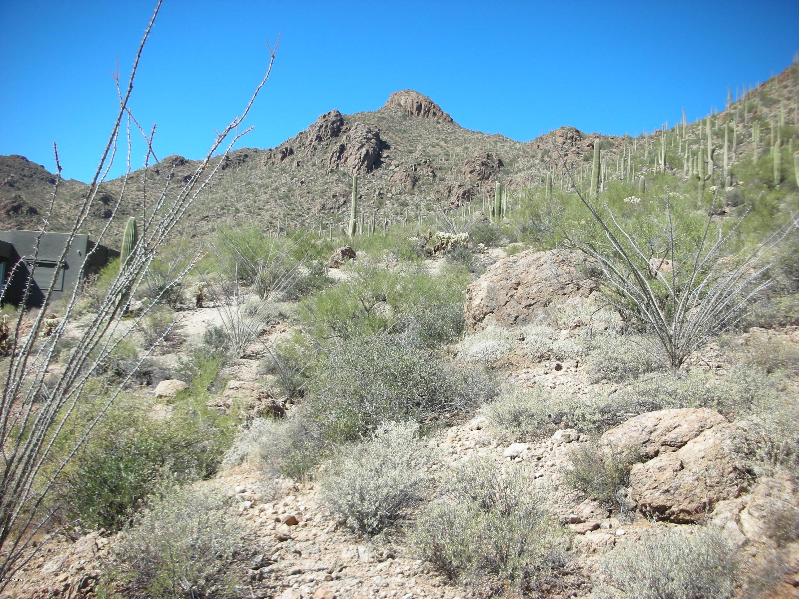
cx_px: 400
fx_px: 808
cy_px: 300
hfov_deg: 52.6
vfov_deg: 40.7
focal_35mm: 35
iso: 50
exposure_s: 1/430
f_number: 3
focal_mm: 5.8
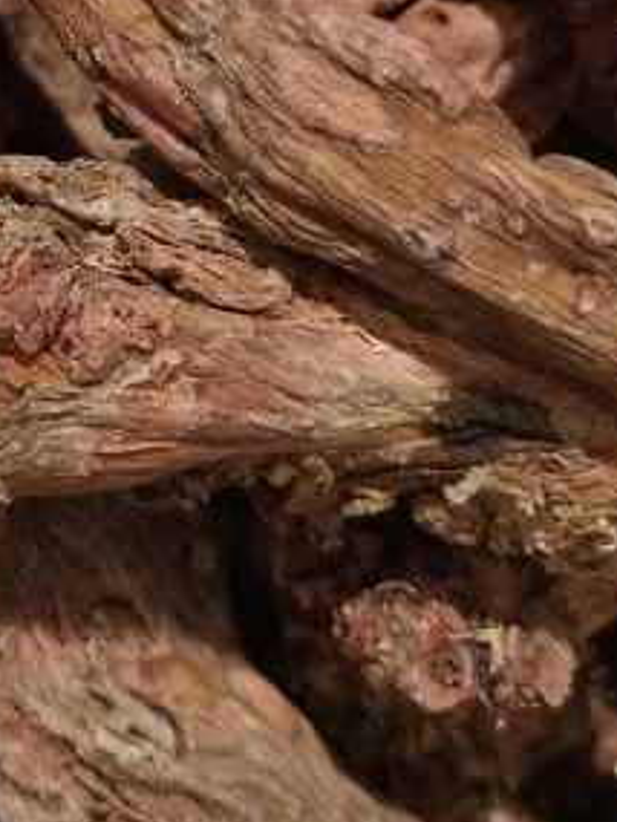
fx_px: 2042
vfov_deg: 21.9
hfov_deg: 16.7
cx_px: -32
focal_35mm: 86
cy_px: -16
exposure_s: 1/100
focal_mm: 5.6
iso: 519
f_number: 1.88
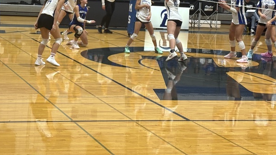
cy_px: -18
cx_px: 82
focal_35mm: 95
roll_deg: -3.8
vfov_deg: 12.5
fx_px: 695
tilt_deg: +0.9
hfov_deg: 22.3
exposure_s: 1/60
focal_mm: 5.96
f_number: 1.6
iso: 80
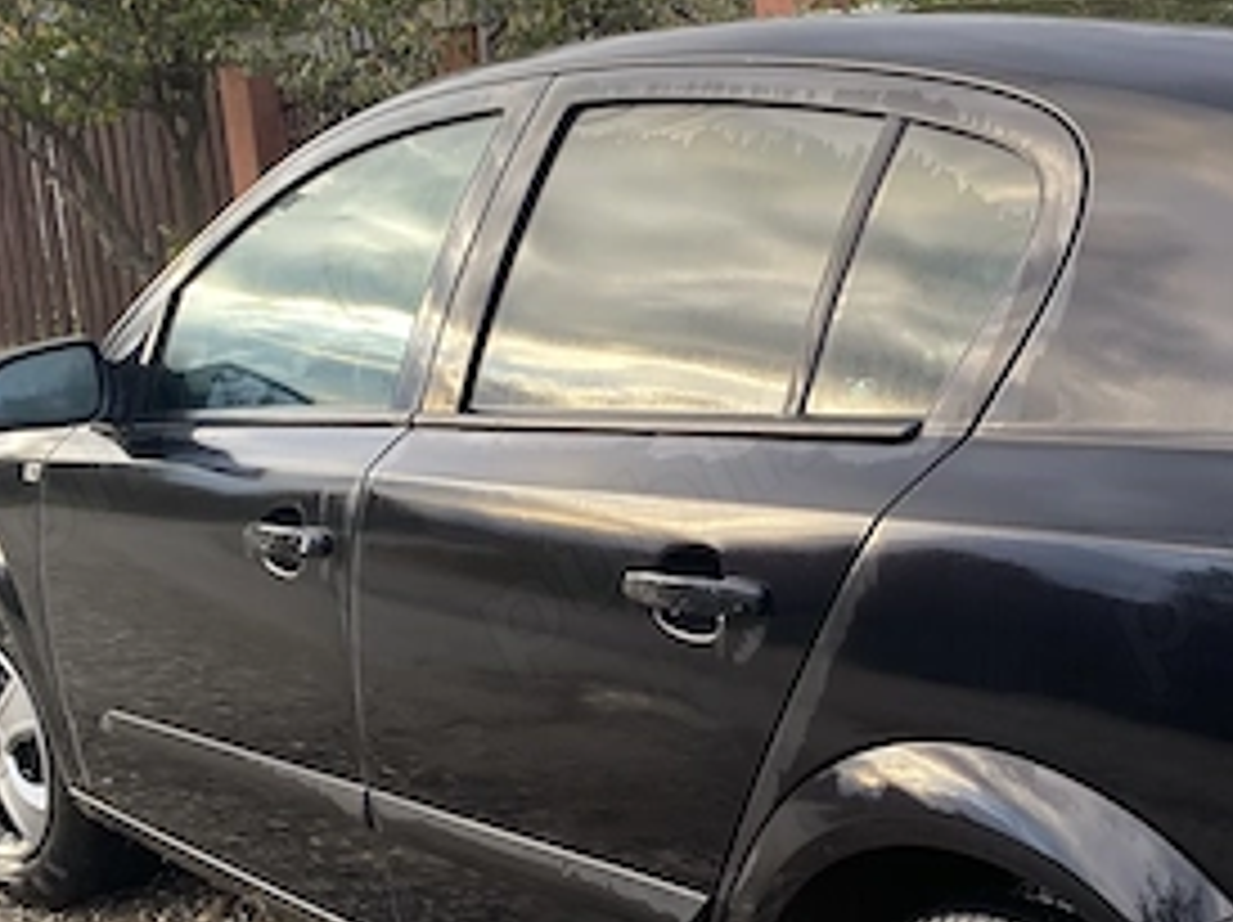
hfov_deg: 32.3
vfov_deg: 25.6
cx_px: 1080
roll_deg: +4.1
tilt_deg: -8.1
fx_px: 2029
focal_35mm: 57
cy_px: 495
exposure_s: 1/121
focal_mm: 4.25
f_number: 1.8
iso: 80
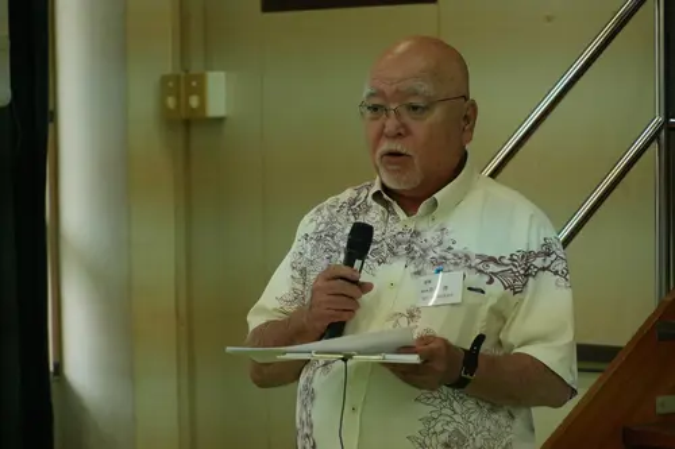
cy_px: 224
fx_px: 3795
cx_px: 338
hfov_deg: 10.2
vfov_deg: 6.8
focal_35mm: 202
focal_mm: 135
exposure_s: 1/250
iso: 1600
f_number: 5.6
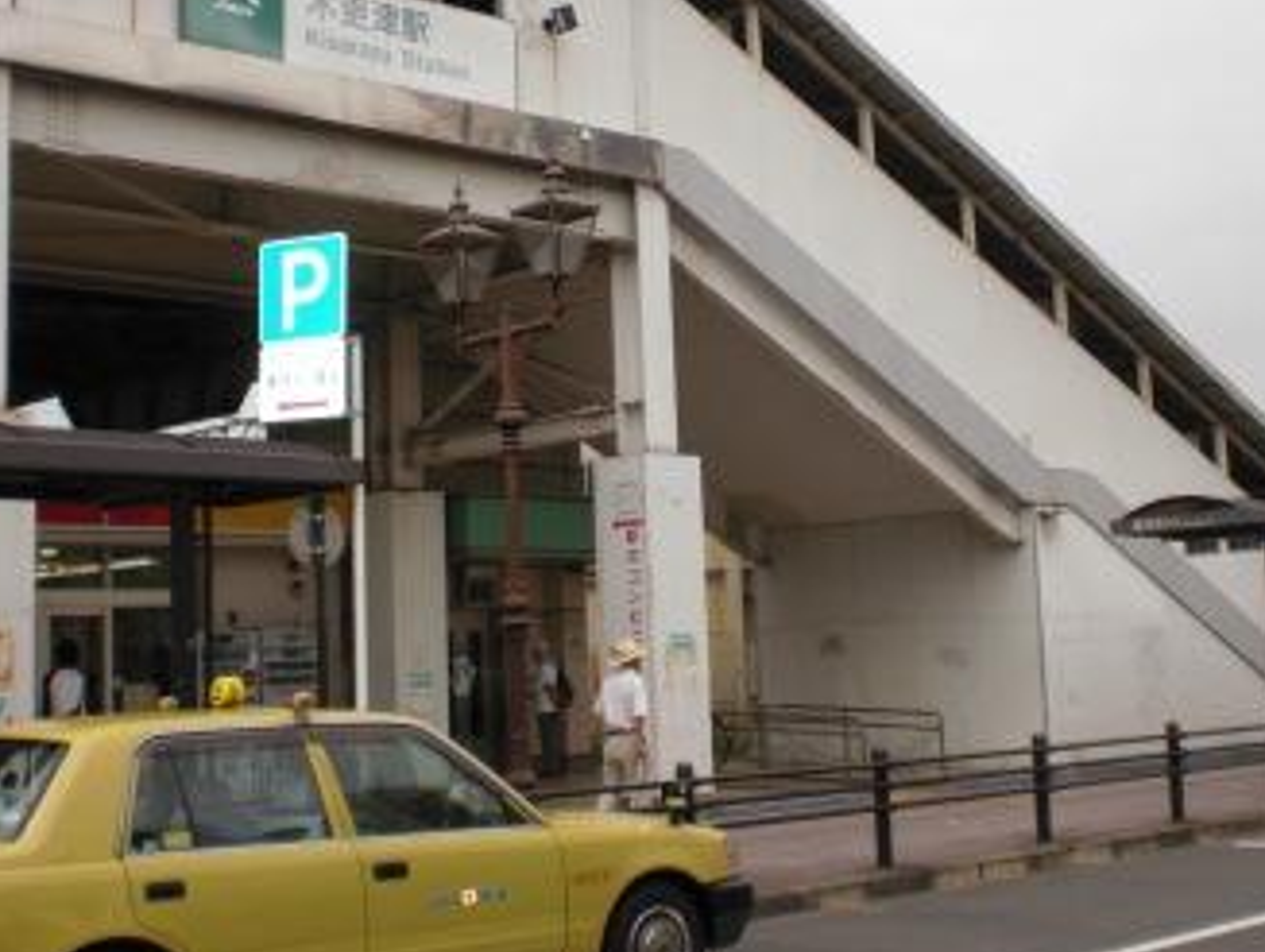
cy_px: 329
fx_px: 1902
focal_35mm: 52
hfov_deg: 36.7
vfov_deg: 27.9
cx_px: 542
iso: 64
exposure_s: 1/320
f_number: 5.6
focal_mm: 6.3
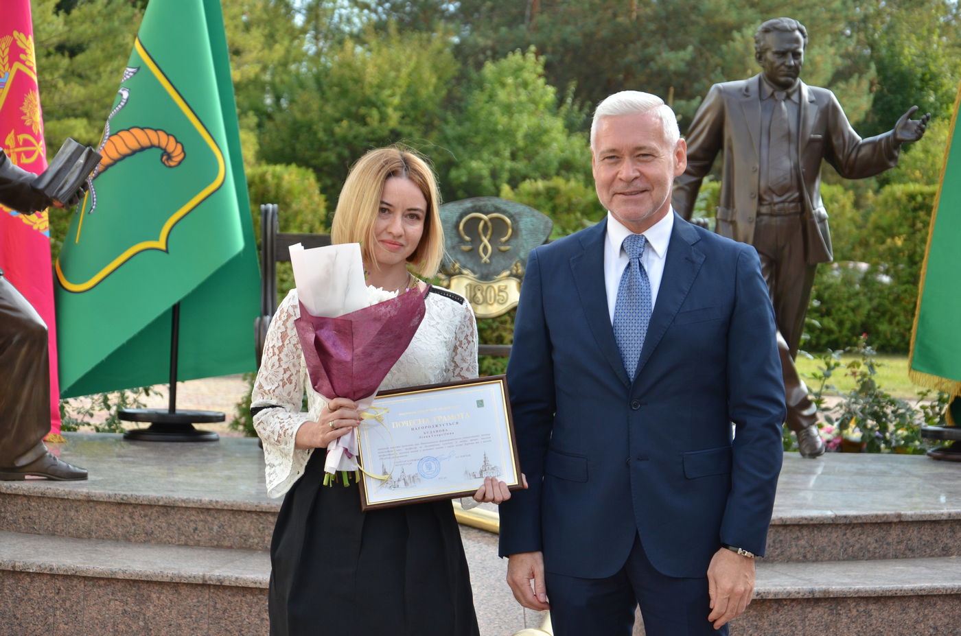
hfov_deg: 22.0
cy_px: 318
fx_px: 2477
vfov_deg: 14.6
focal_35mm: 93
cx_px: 480
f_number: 5.6
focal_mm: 62
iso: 250
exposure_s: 1/400
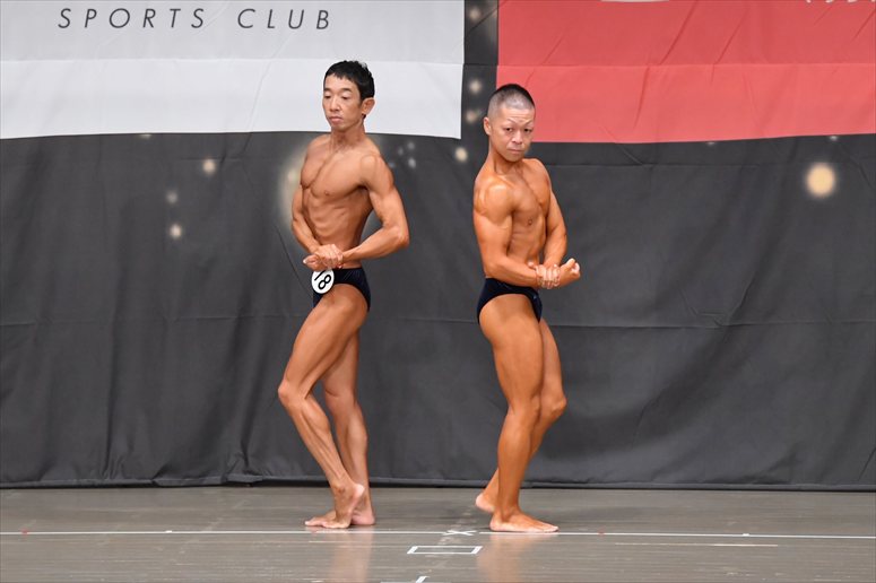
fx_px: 5278
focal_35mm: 217
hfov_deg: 9.5
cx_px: 438
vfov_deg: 6.3
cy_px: 292
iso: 6400
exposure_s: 1/400
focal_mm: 145
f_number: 5.6
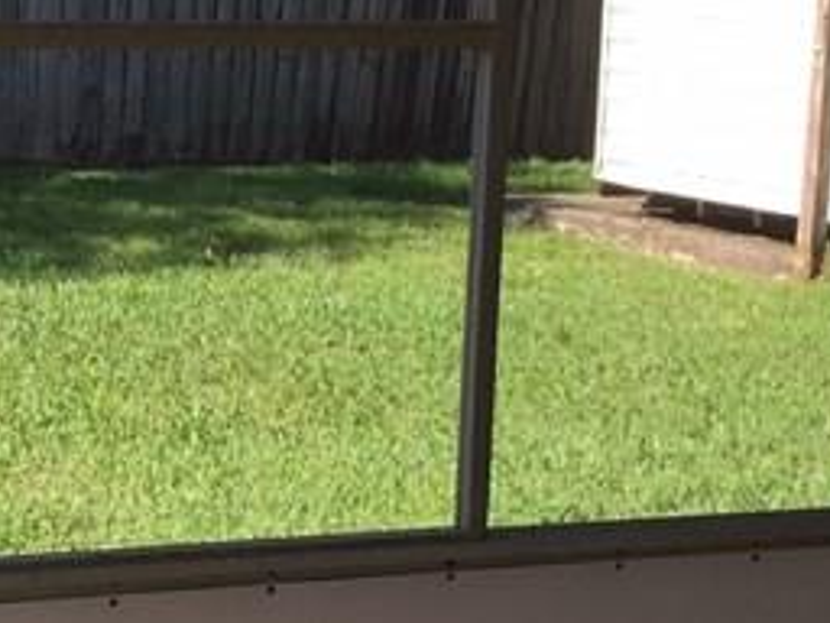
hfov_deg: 16.2
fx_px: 2781
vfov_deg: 12.8
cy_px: 201
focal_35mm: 116
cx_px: -214
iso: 32
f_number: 2.2
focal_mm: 4.15
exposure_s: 1/449
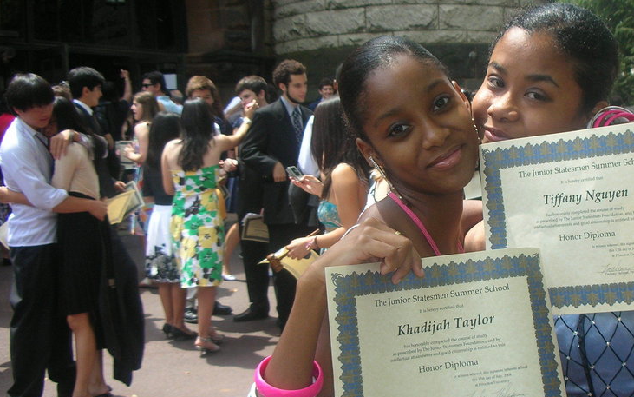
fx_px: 899
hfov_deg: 38.3
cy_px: 236
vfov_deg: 24.8
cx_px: 441
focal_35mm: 52
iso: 50
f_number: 3
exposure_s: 1/184
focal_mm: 5.8
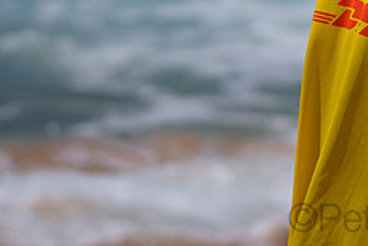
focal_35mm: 613
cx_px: 367
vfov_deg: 2.2
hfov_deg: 3.4
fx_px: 6270
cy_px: -80
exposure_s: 1/2000
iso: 64
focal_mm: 220
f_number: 5.6
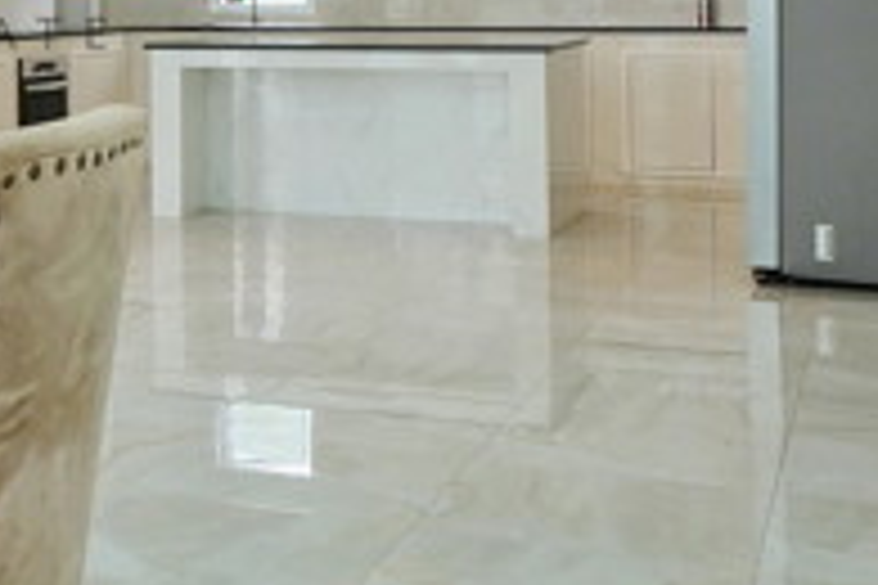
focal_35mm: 74
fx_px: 1805
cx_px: -266
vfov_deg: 17.9
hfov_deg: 24.0
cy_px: -22
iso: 400
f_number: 4.5
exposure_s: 1/140
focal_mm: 16
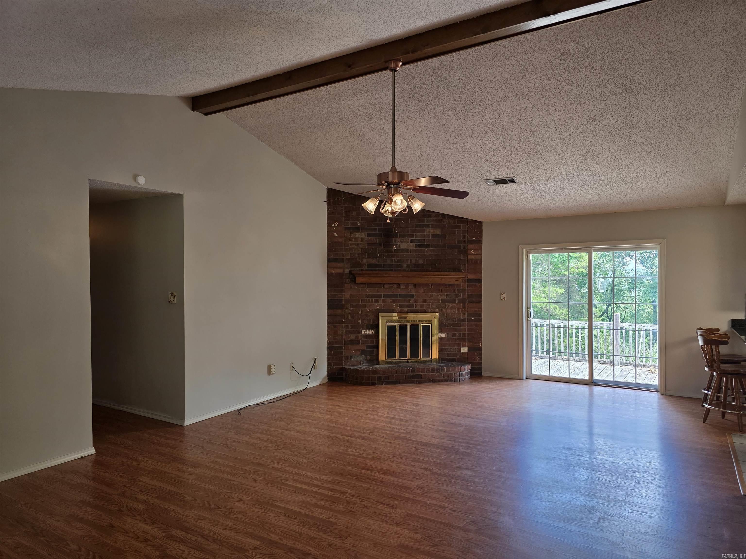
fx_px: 496
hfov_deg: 73.9
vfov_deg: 58.9
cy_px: 280
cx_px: 373
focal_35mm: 23
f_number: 1.7
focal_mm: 6.3
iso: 160
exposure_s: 1/120
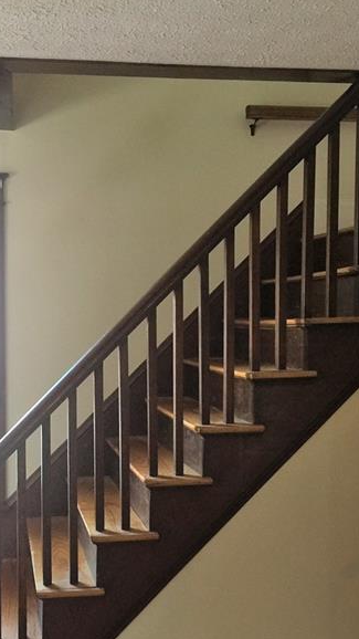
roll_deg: -0.4
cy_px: 377
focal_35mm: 42
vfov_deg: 48.1
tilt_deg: -2.9
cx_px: 78
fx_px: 711
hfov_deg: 27.8
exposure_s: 1/15
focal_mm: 4.15
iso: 100
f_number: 2.2
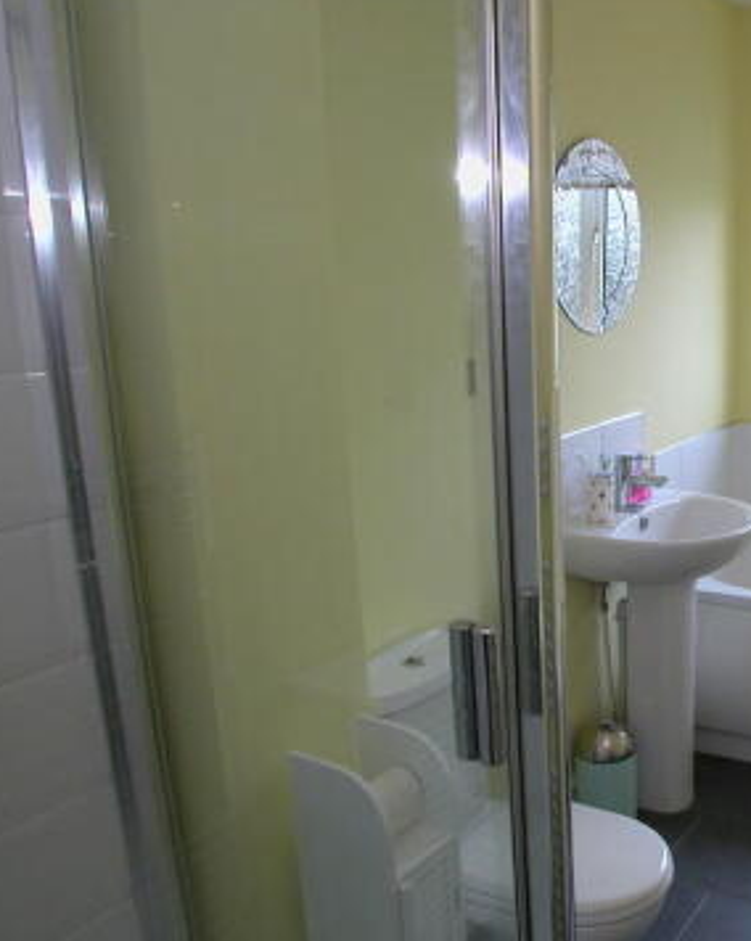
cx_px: 668
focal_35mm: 48
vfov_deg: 38.8
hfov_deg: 30.1
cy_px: 504
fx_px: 1336
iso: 100
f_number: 3.1
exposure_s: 1/74.1
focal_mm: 7.7
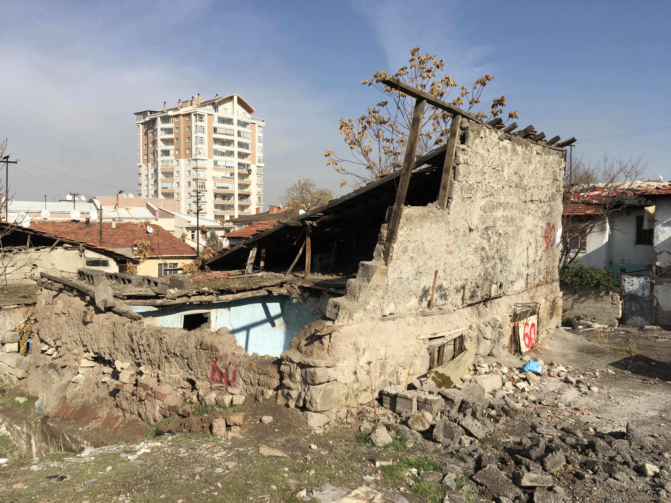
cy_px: 252
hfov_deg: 61.7
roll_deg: +0.9
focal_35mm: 29
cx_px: 336
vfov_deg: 48.2
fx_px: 562
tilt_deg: -3.5
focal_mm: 4.15
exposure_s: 1/2262
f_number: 2.2
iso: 25
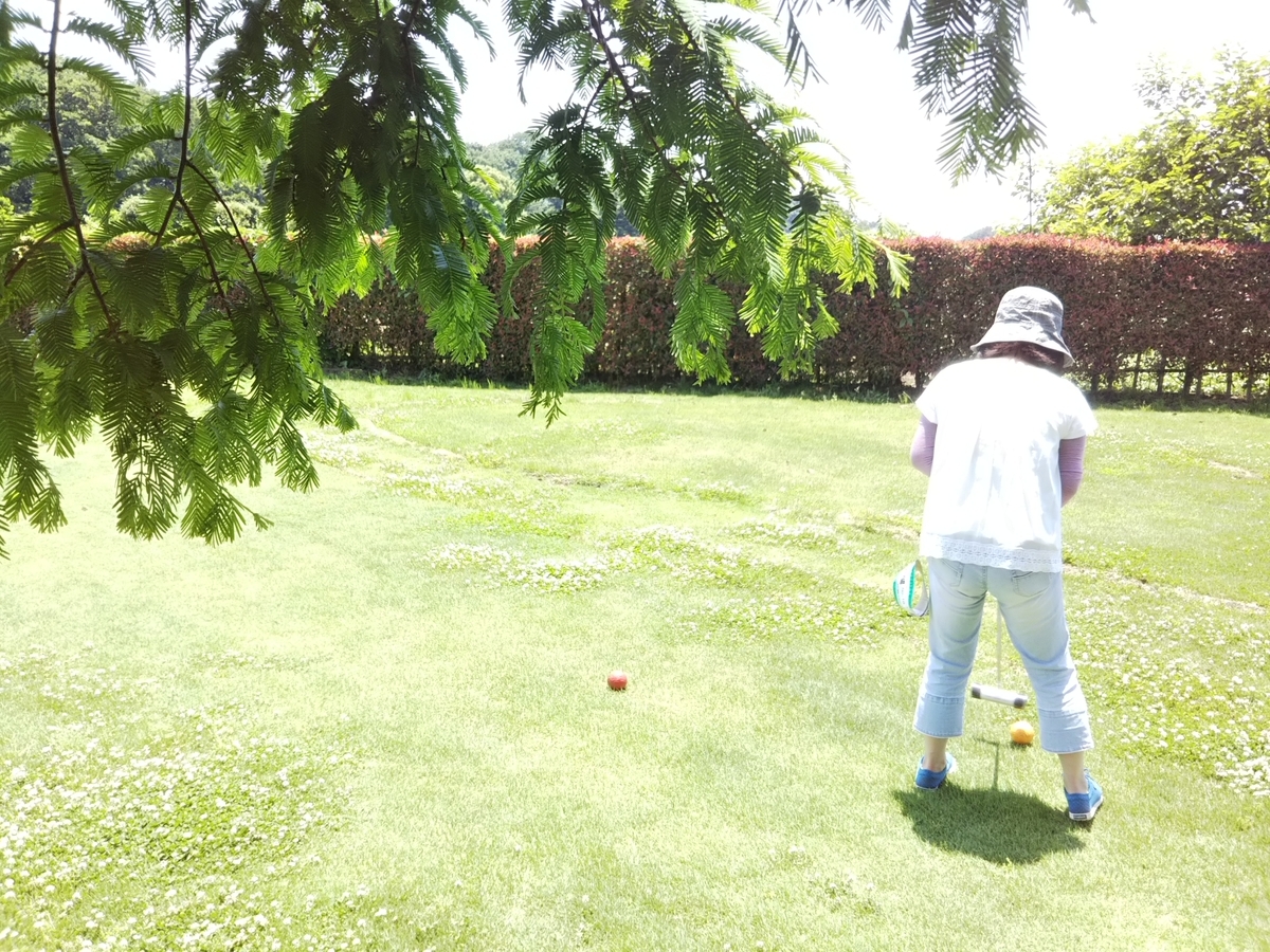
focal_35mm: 30
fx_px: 1101
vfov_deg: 46.8
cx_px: 635
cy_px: 476
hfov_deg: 60.0
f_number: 2.2
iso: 20
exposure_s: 1/214
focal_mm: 4
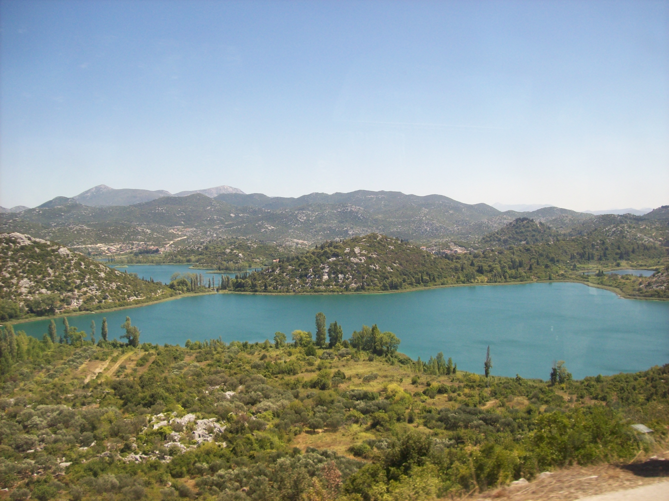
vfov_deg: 39.6
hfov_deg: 51.4
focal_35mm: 36
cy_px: 250
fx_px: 696
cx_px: 334
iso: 80
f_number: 2.7
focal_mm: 6
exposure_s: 1/553
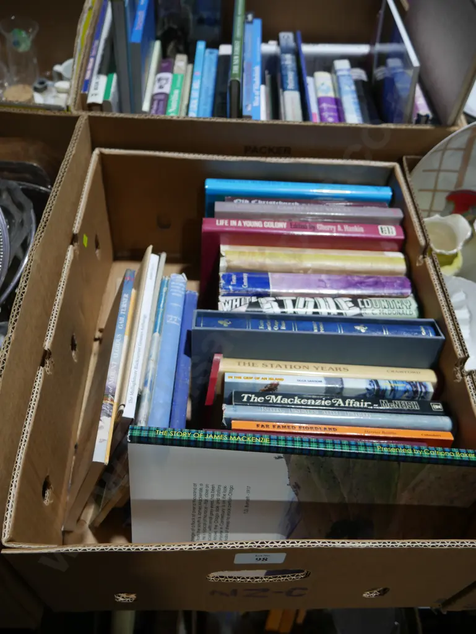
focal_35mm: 30
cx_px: 238
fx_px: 550
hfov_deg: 46.8
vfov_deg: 59.9
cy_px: 317
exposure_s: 1/100
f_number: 3.6
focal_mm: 15
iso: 200
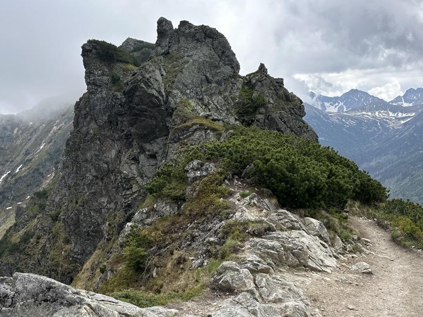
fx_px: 415
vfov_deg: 41.6
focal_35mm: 34
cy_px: 186
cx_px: 137
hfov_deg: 52.8
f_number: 1.78
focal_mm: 6.86
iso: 80
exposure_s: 1/2809
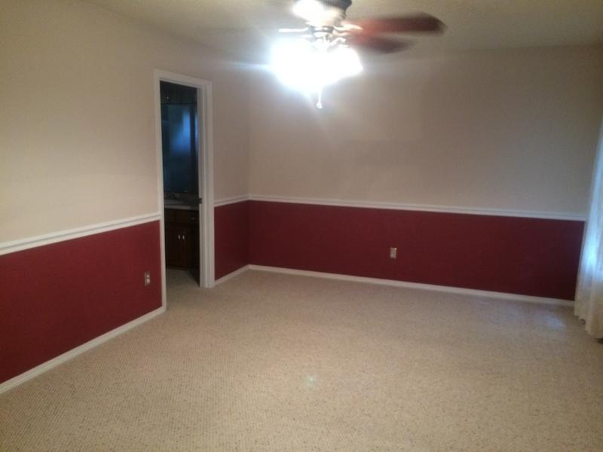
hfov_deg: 60.0
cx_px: 302
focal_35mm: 30
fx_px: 523
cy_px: 226
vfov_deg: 46.8
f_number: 2.2
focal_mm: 4.12
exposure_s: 1/24
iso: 320
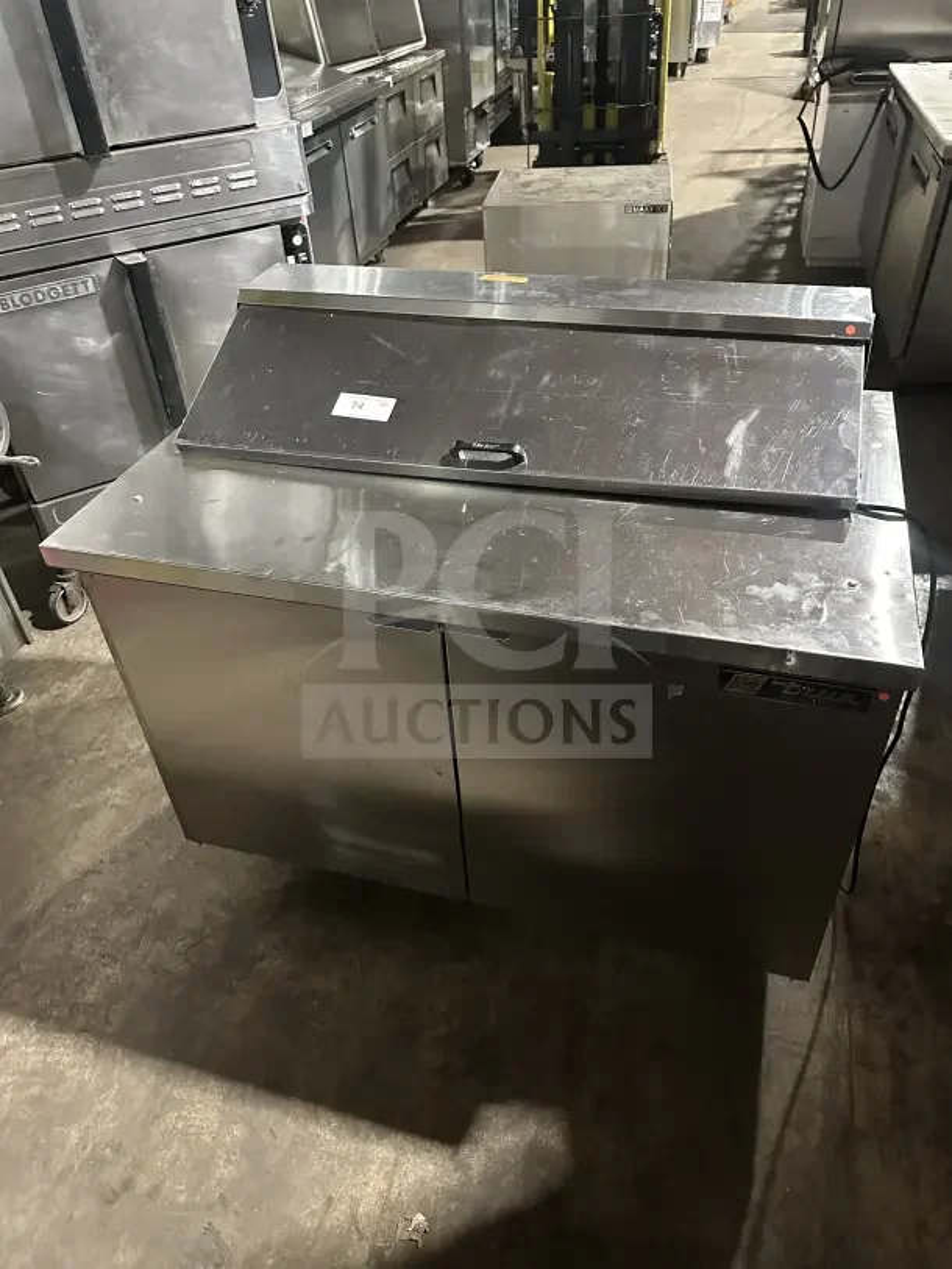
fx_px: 880
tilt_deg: -37.9
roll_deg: +4.3
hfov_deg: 56.8
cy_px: 634
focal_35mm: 24
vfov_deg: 71.6
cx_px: 476
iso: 1000
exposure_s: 1/40
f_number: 1.78
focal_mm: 6.86
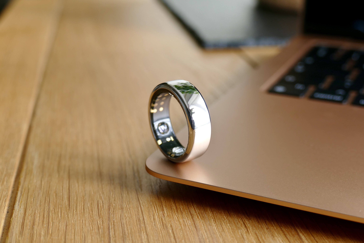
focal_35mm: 47
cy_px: 122
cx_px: 182
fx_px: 475
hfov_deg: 41.9
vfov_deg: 28.6
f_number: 3.3
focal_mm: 17.27
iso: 125
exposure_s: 1/80
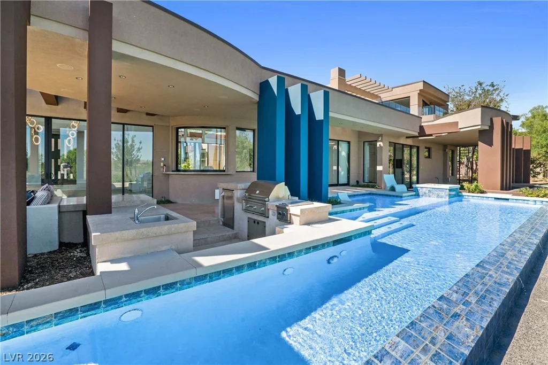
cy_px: 182
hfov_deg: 96.7
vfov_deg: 73.8
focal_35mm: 16
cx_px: 274
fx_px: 244
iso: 500
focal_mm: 16
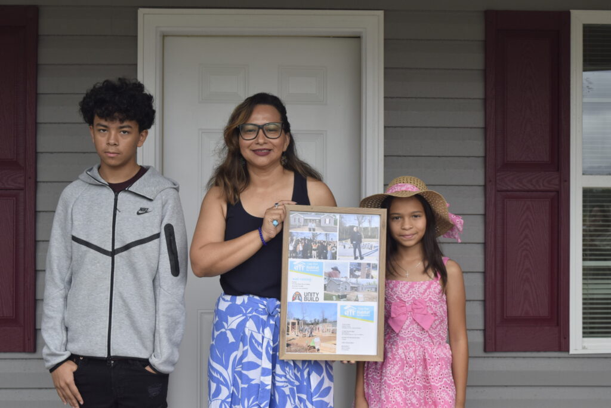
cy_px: 204
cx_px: 306
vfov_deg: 25.8
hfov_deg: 37.8
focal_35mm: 52
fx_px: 891
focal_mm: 35
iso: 400
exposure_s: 1/250
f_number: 8
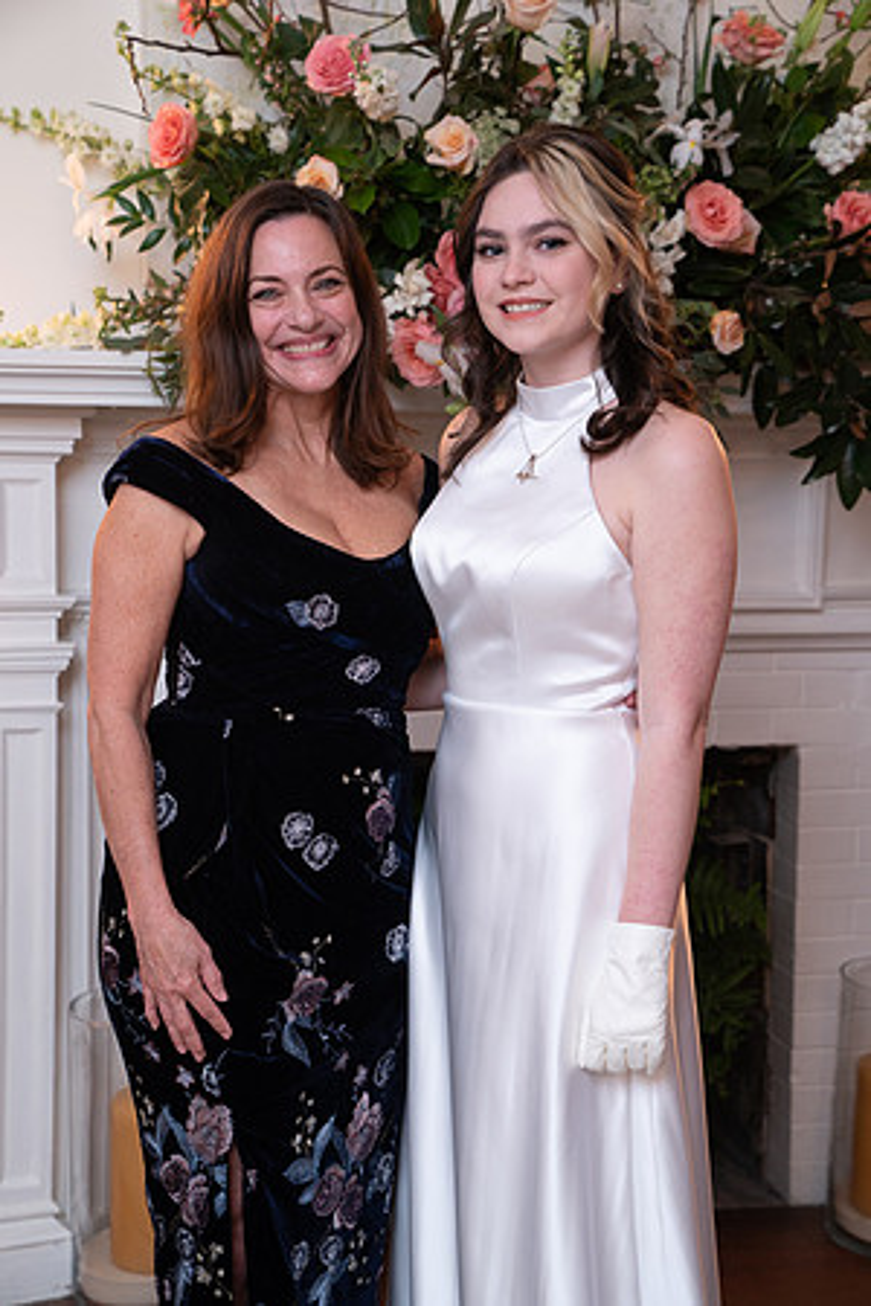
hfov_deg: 20.3
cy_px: 653
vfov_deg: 30.1
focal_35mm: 67
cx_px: 436
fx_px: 2431
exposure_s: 1/80
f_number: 4.5
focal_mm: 67
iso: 800
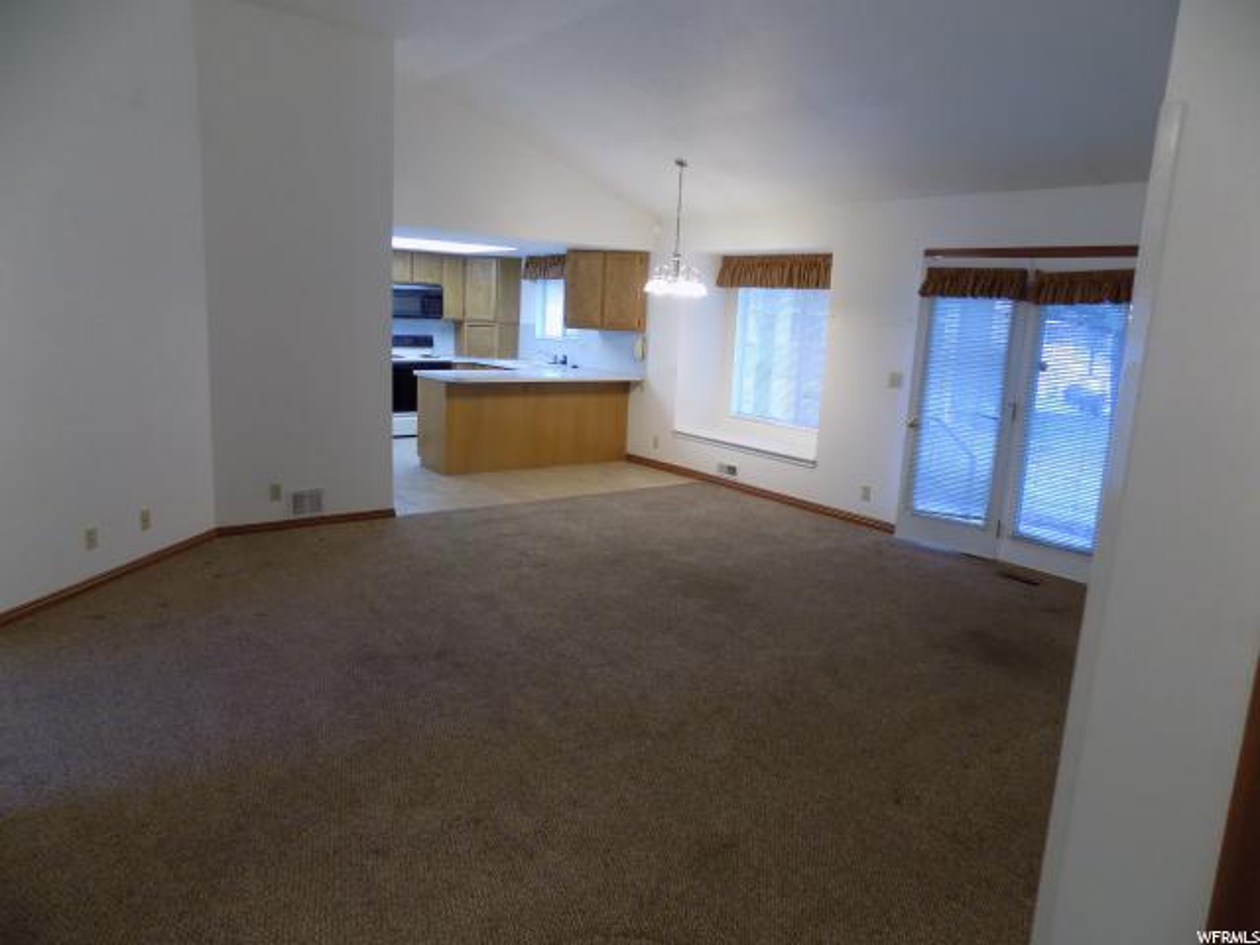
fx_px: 837
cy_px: 472
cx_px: 630
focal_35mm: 23
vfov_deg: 58.9
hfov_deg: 73.9
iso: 280
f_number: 3.1
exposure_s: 1/30
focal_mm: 4
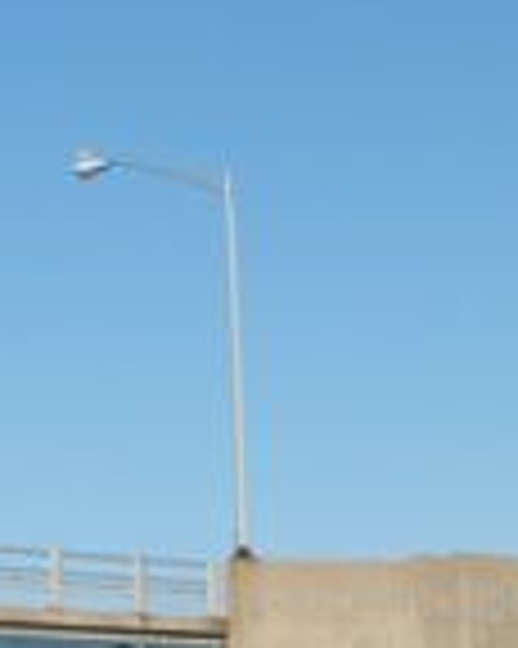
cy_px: 760
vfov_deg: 8.1
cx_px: 712
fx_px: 4566
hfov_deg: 6.4
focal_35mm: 238
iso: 80
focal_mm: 10
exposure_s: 1/400
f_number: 5.6
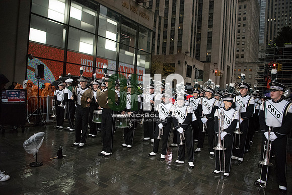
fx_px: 195
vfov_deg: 53.2
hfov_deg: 73.7
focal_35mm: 24
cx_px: 146
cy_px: 98
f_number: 2.8
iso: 10000
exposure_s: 1/4000
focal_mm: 24
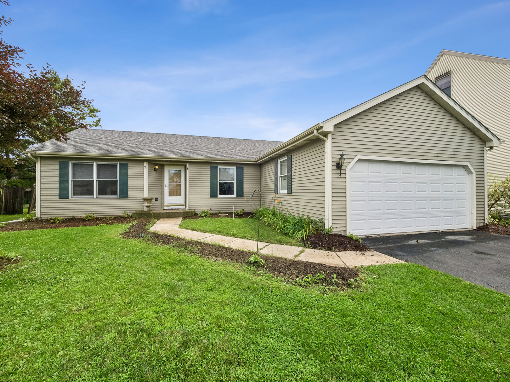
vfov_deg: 85.7
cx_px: 255
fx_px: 206
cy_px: 191
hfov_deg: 102.1
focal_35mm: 14
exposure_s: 1/640
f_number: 8
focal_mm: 7
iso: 400
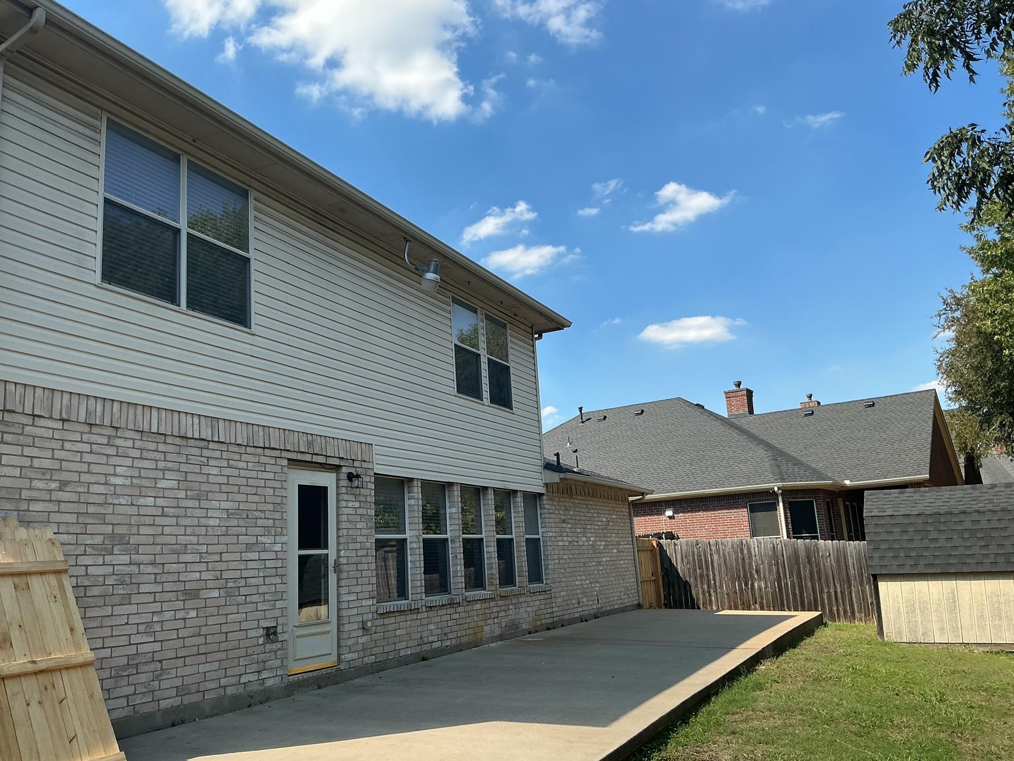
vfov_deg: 46.8
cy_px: 379
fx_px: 879
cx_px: 502
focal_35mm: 30
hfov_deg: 60.0
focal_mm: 3
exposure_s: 1/1412
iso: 25
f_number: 1.8
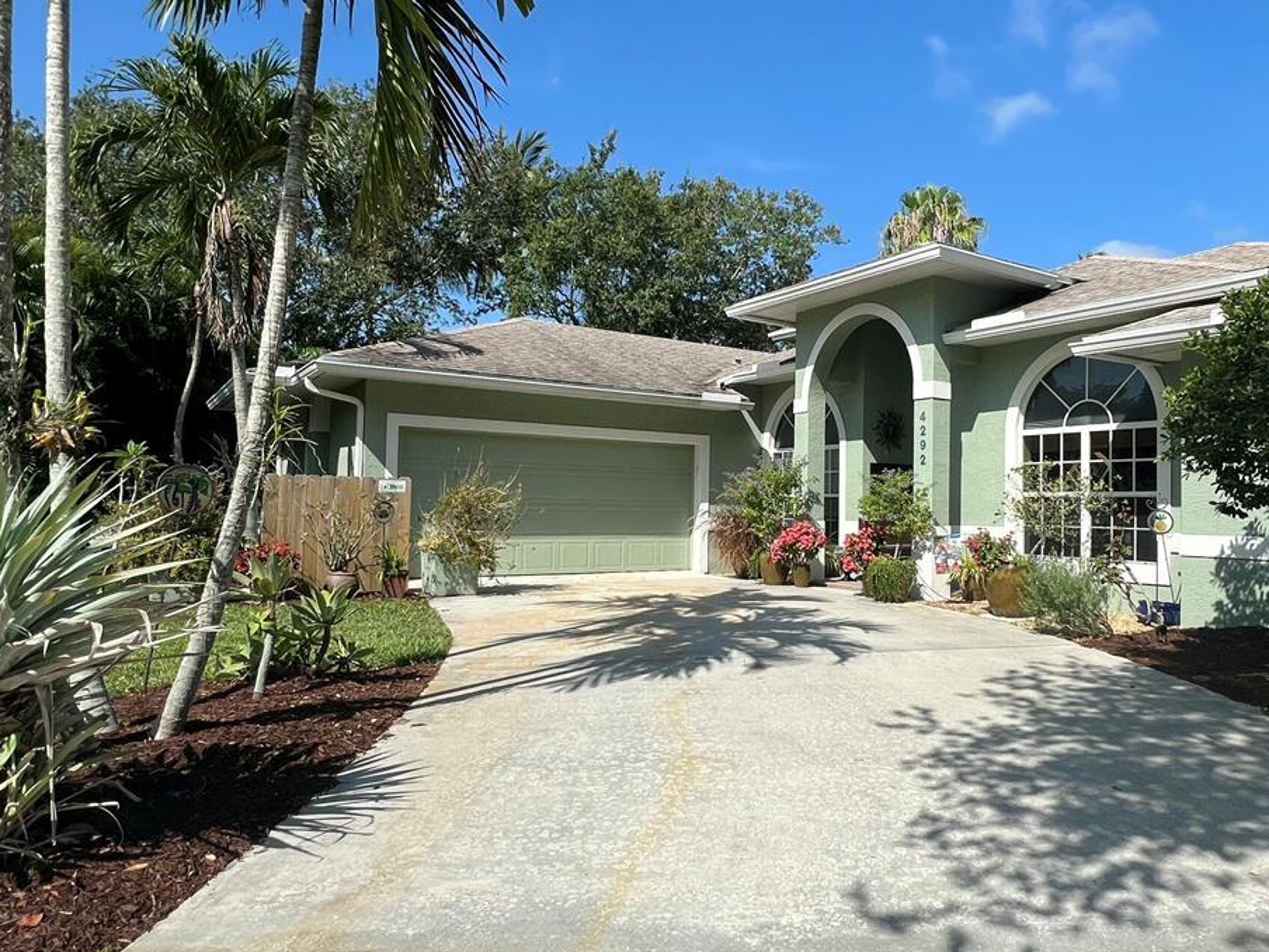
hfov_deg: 73.2
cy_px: 486
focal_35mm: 23
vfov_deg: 58.9
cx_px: 758
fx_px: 843
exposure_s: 1/2096
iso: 32
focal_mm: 1.57
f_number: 1.8
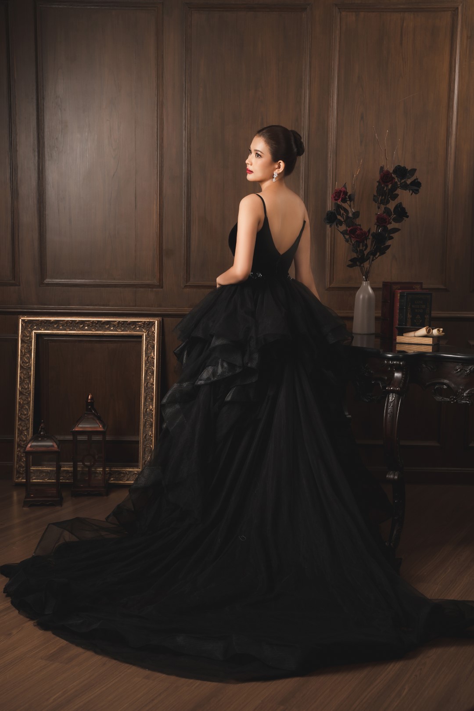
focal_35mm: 53
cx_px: 237
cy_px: 356
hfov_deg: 25.5
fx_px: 1047
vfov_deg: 37.5
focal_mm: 53
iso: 160
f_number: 5
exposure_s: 1/200
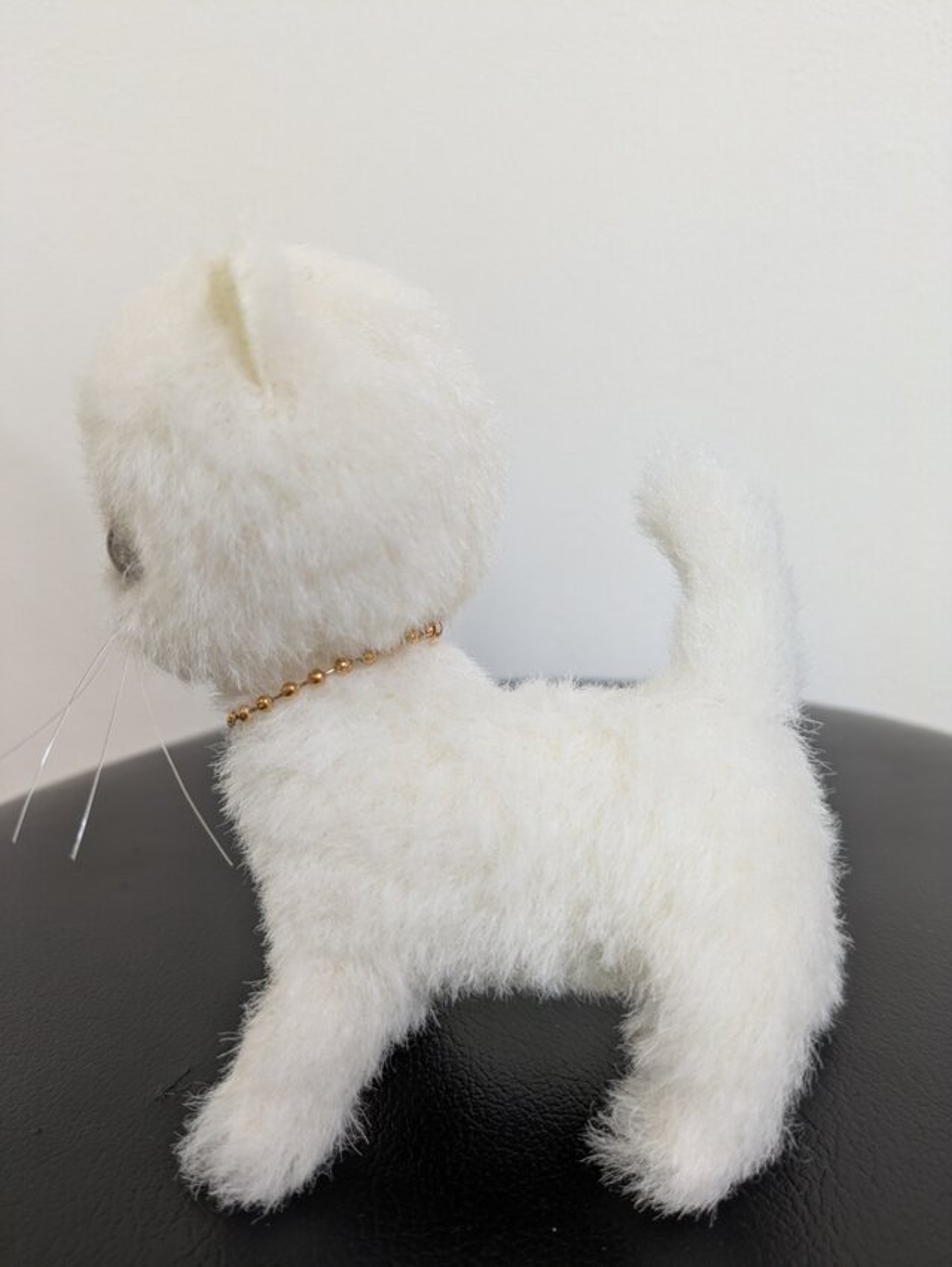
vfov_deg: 69.4
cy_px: 634
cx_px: 476
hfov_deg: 54.9
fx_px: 916
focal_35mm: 25
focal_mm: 5.43
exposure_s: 1/25
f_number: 1.89
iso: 105
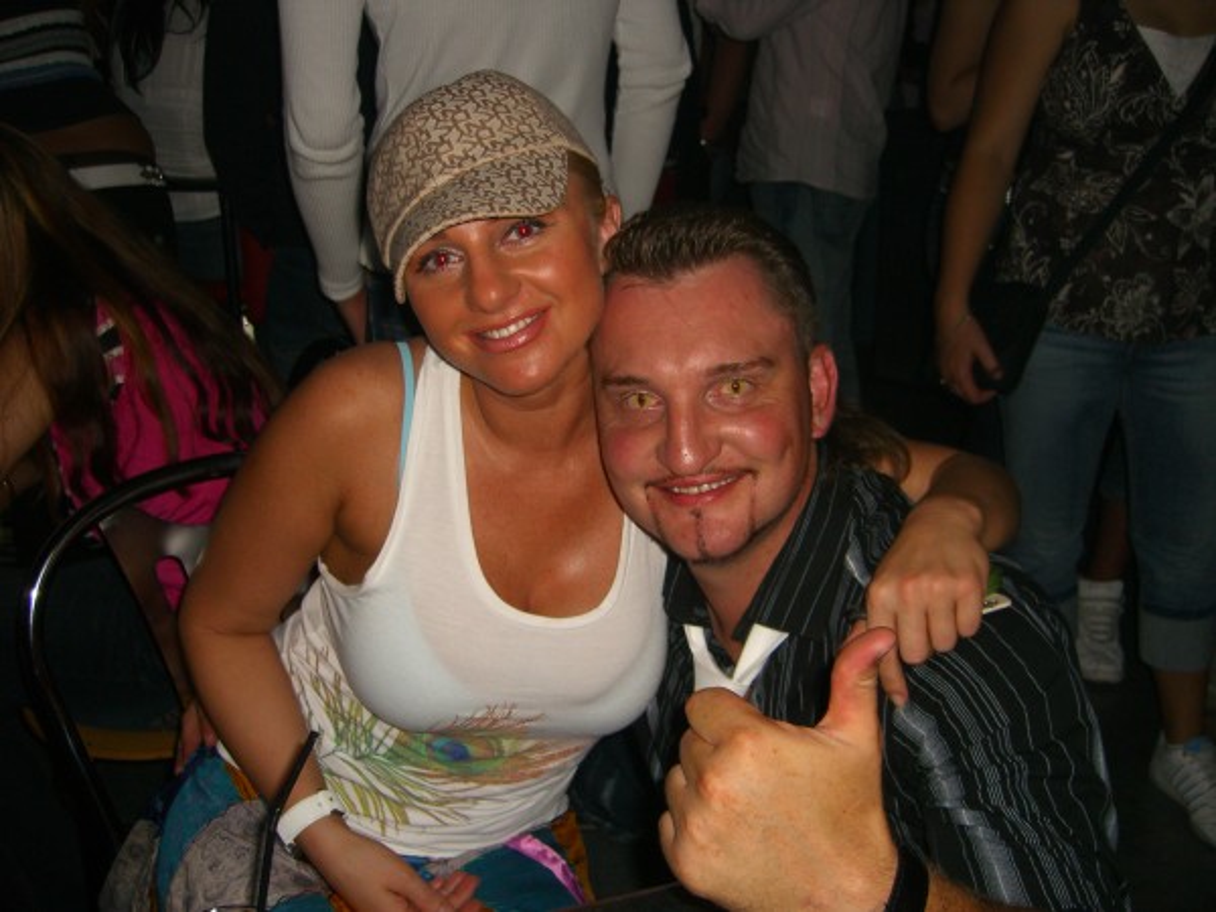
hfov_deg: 49.0
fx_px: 1335
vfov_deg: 37.7
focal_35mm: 38
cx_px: 608
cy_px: 456
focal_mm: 7.9
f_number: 2.8
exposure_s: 1/60
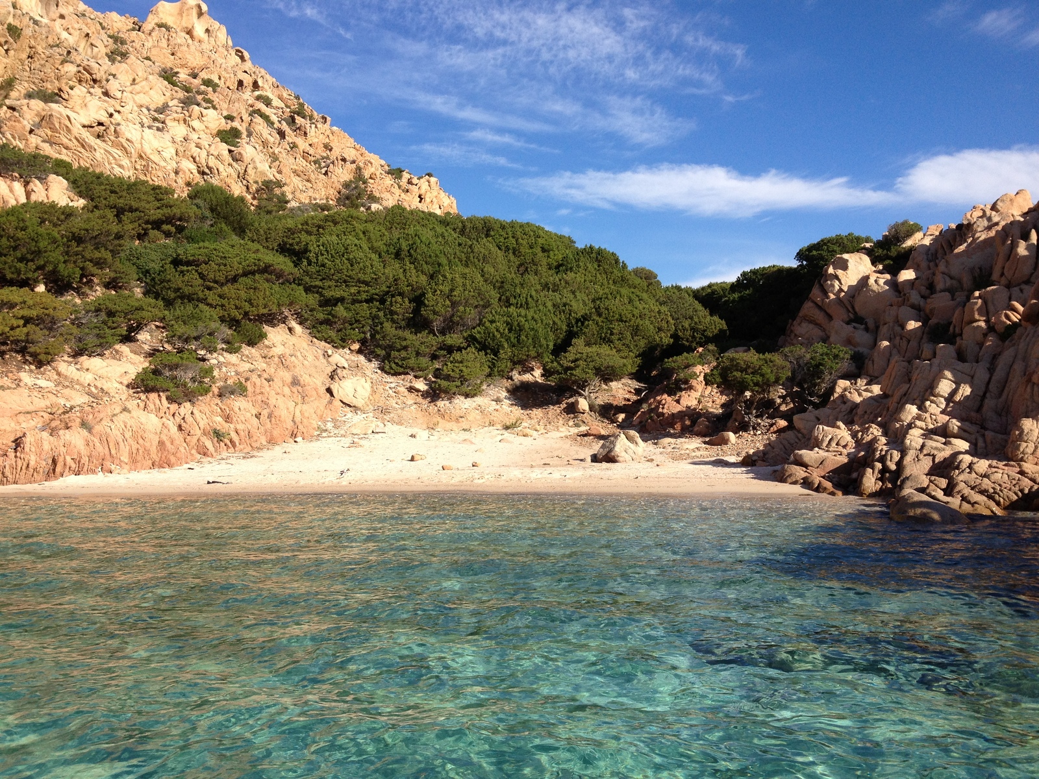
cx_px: 520
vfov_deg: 40.7
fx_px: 1051
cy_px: 390
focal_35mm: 35
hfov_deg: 52.6
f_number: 2.4
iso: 64
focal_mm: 4.28
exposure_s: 1/1493
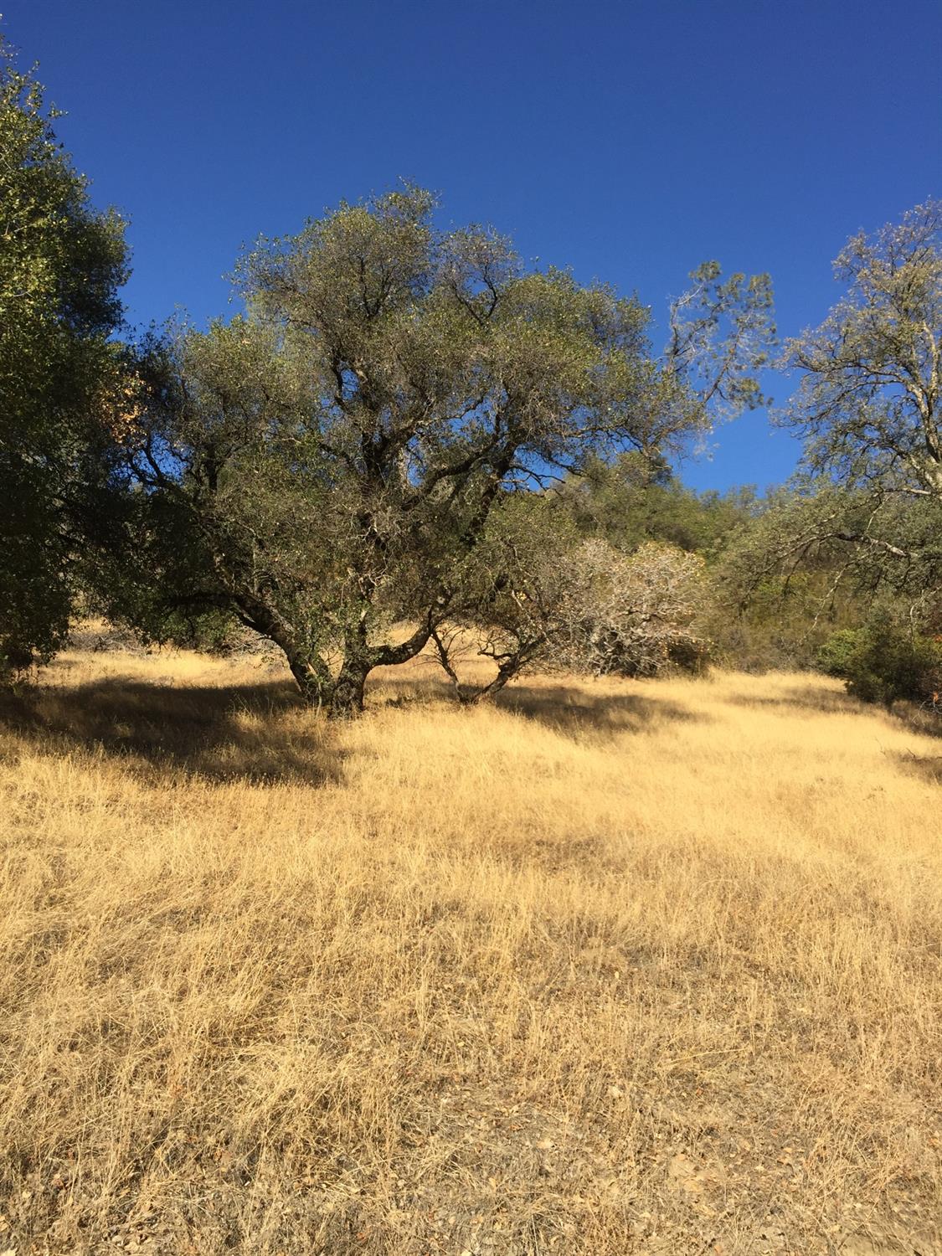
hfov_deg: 48.2
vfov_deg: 61.7
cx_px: 471
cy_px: 628
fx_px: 1052
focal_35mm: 29
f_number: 2.2
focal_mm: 4.15
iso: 32
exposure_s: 1/1276
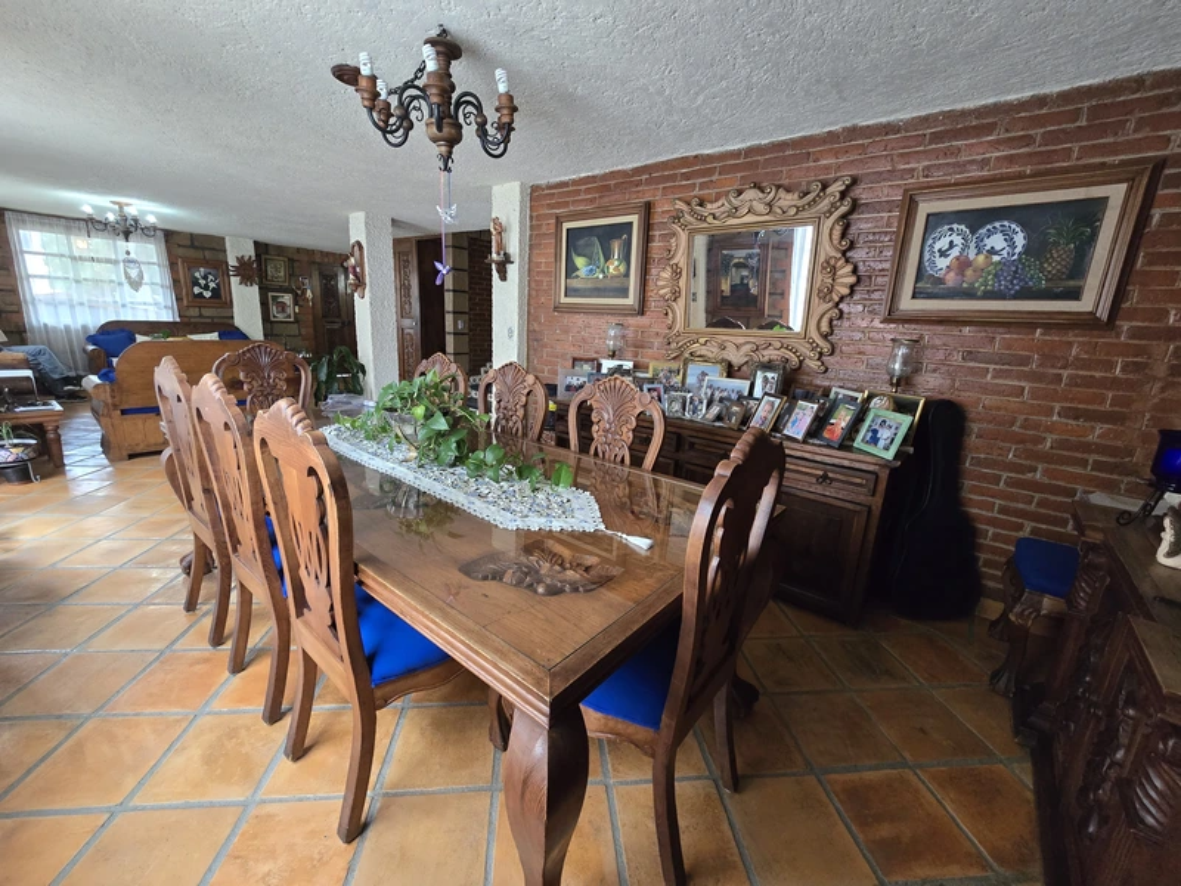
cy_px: 443
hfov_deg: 106.2
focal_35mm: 13
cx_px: 590
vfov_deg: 89.9
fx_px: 444
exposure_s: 1/60
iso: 800
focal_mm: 2.2
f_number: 2.2
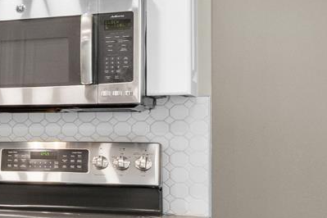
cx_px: -456
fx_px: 854
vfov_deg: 14.5
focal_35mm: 94
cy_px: 130
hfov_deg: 14.4
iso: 320
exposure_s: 1/5
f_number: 7.1
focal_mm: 10
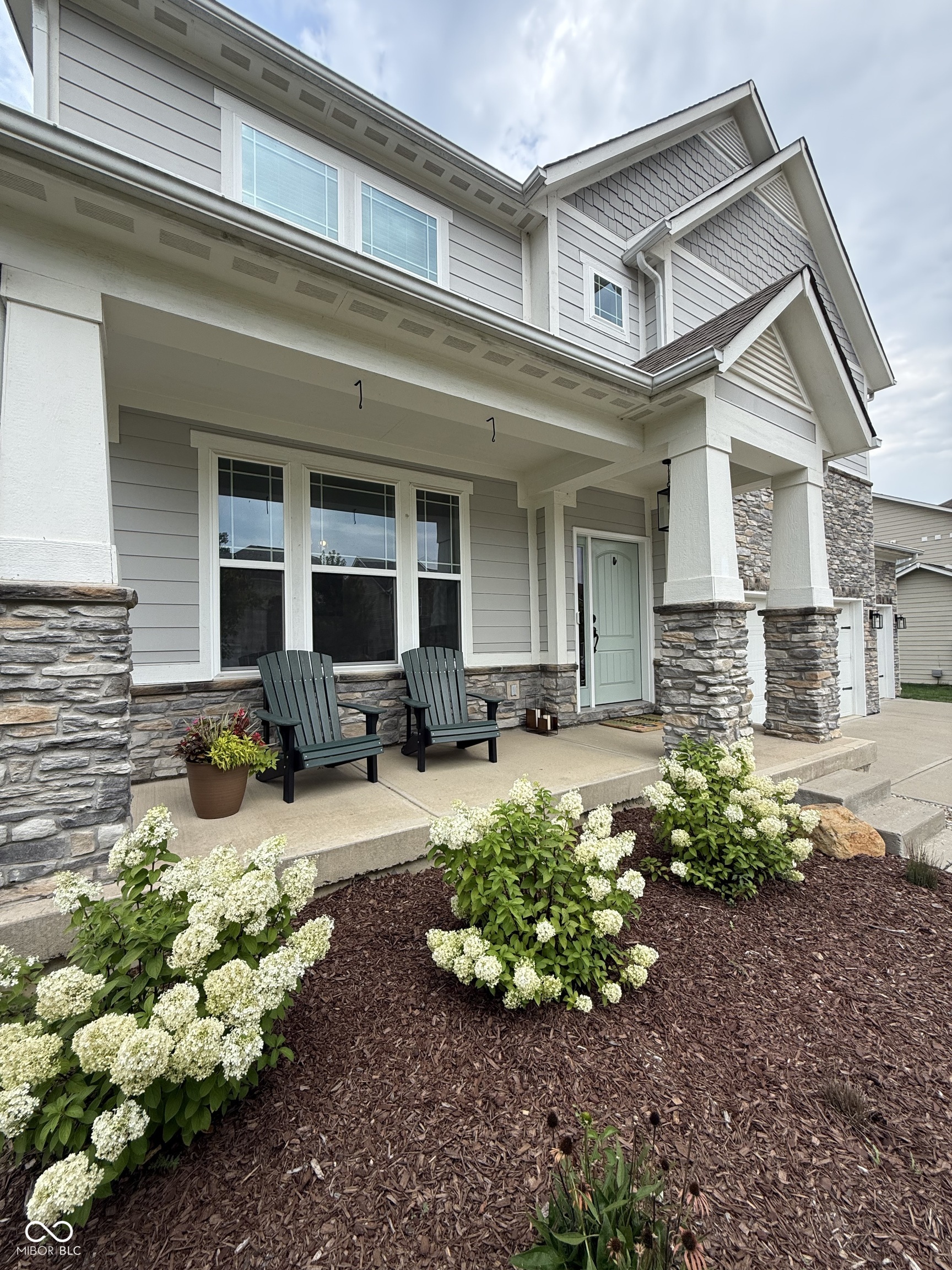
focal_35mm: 14
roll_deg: +0.9
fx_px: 513
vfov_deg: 102.1
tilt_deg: +1.4
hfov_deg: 85.7
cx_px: 476
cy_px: 635
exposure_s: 1/564
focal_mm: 2.22
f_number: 2.2
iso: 50
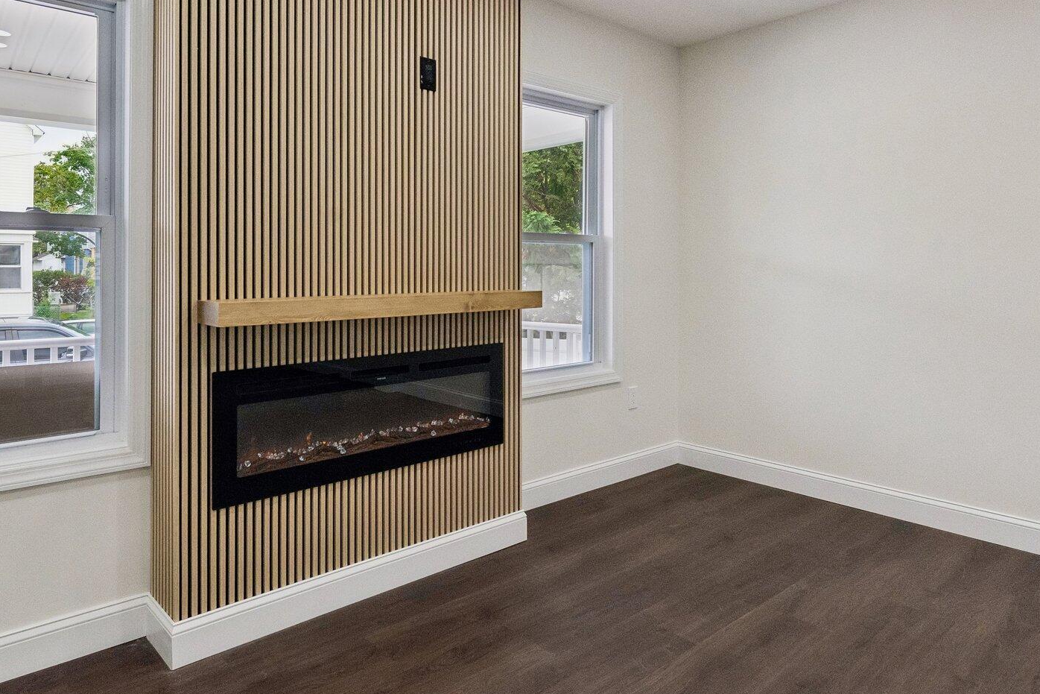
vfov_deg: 56.3
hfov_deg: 77.7
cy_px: 246
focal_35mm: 22
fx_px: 636
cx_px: 415
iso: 1250
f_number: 7.1
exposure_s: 1/250
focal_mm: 15
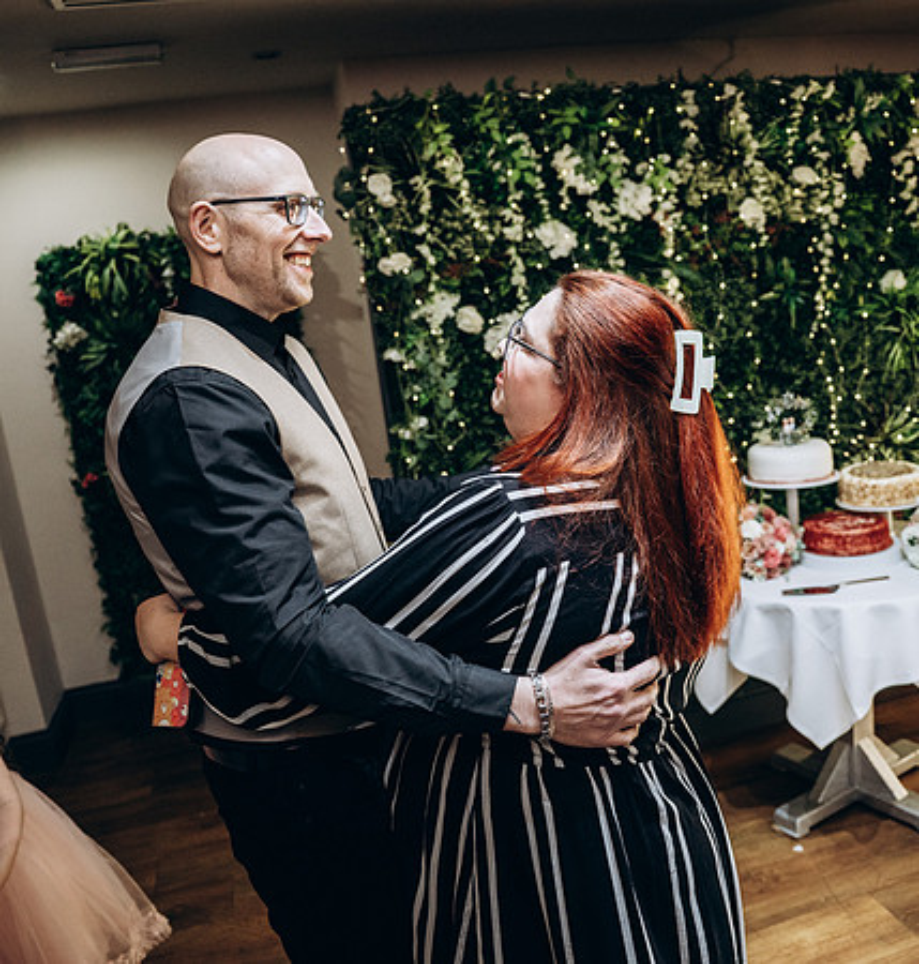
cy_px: 482
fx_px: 964
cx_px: 532
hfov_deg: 50.8
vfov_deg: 53.1
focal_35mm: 31
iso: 2000
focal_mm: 24
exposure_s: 1/160
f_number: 2.8
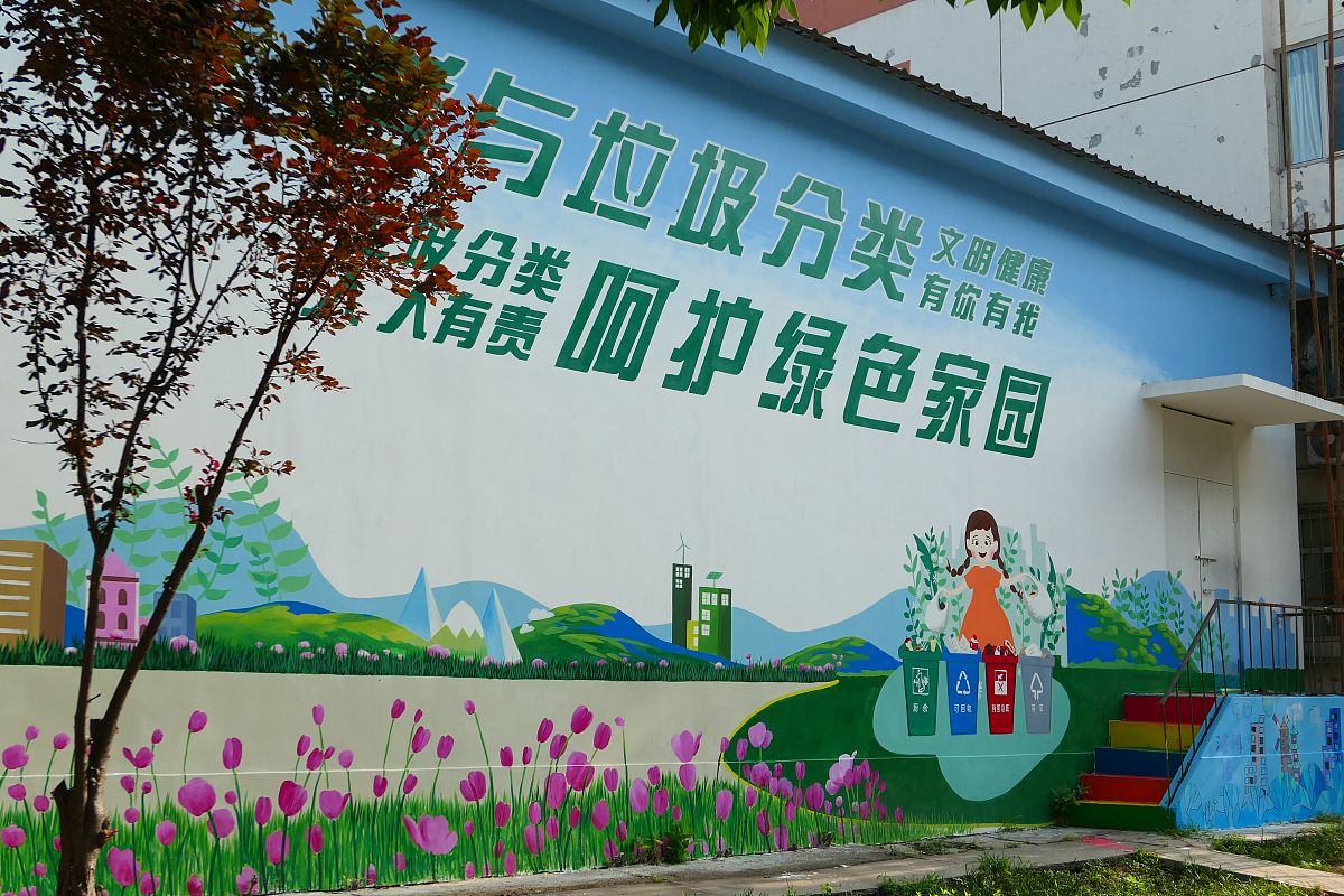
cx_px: 672
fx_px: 1717
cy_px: 448
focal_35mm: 46
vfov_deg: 29.2
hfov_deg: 42.7
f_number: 2.8
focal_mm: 16.6
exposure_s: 1/1600
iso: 125
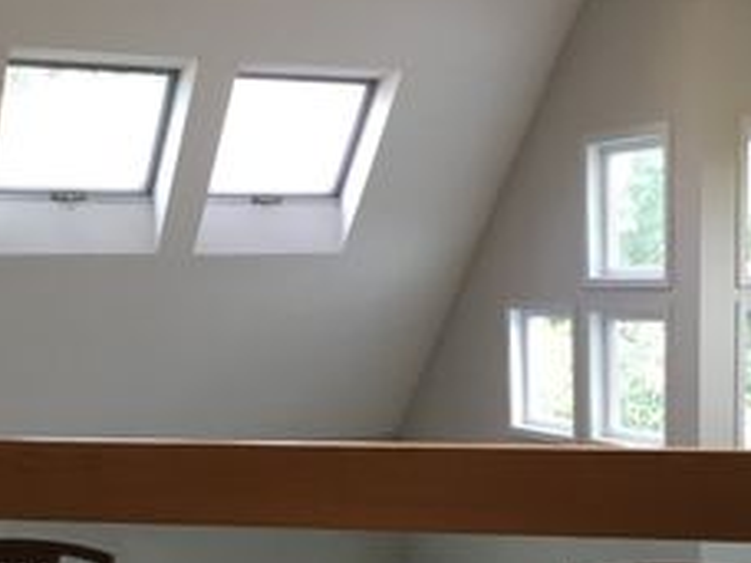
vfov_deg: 21.2
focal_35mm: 68
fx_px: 1475
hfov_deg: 28.4
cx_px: 504
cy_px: 489
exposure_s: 1/30
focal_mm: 3.3
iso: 64
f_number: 2.4
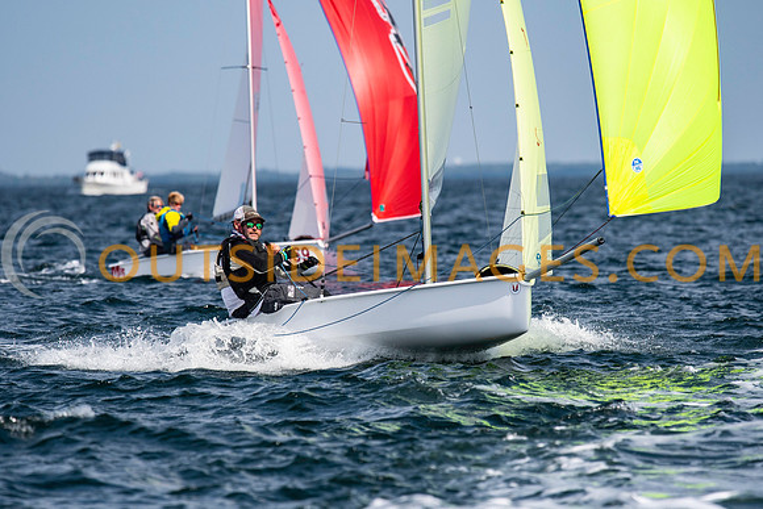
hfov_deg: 4.5
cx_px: 382
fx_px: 9693
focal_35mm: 457
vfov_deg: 3.0
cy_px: 254
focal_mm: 300
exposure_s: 1/5000
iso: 400
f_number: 5
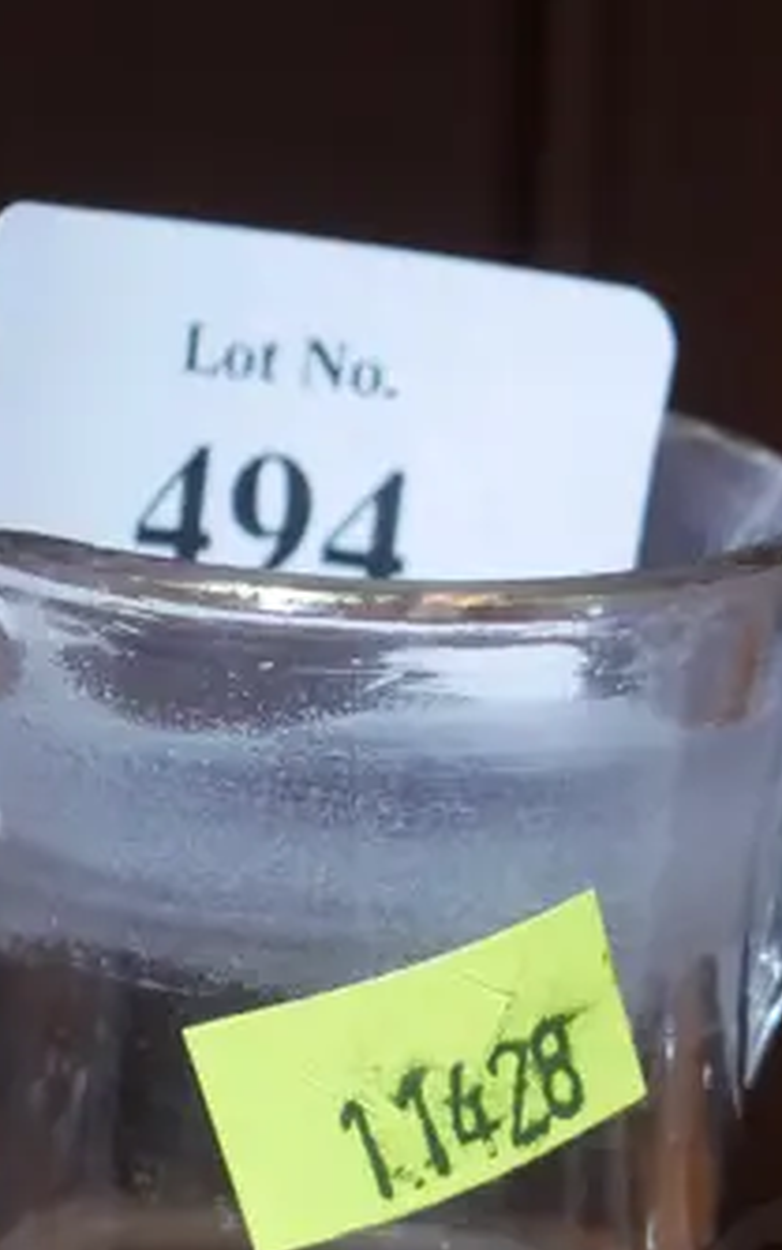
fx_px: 5758
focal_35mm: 169
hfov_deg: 7.8
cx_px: 455
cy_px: 1733
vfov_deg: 12.0
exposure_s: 1/60
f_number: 5.3
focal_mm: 26
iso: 1250
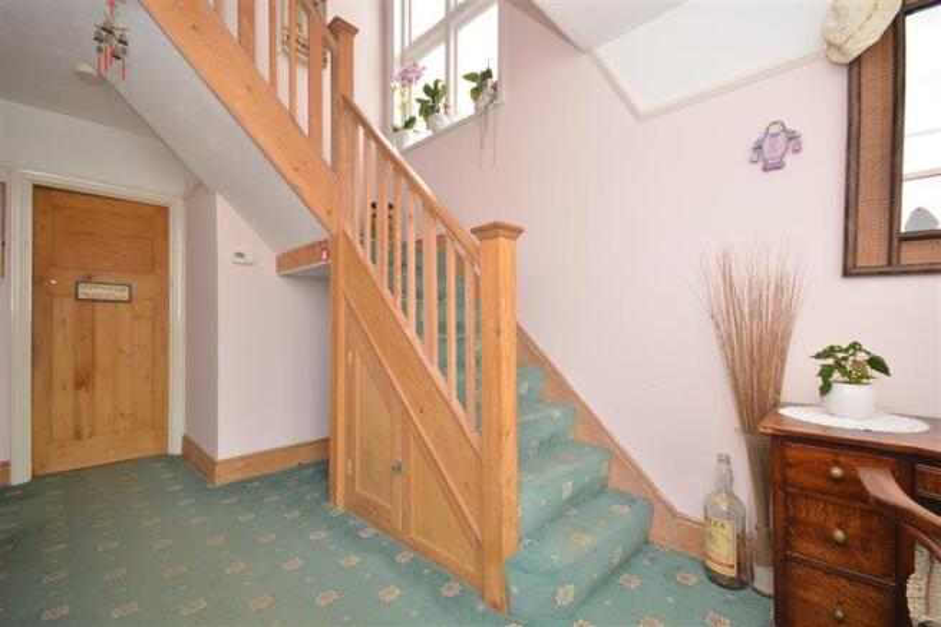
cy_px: 314
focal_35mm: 15
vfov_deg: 77.3
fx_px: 392
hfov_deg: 100.4
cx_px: 470
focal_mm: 10
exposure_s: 1/13
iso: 500
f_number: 7.1
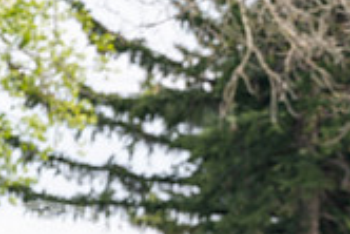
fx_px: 7989
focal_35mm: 821
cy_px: 404
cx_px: 346
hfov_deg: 2.5
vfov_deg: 1.7
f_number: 5.6
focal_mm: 235
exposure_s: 1/250
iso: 100
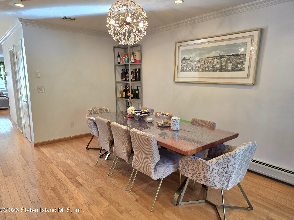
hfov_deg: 73.9
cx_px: 147
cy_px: 110
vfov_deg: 58.9
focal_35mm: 23
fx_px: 195
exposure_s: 1/120
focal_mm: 6.25
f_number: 1.7
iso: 80
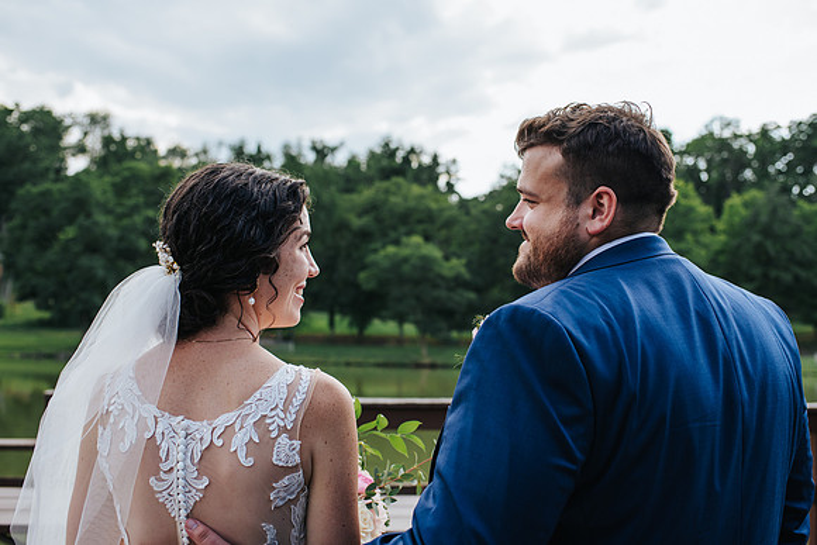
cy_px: 273
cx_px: 426
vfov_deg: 35.2
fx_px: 859
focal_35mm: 38
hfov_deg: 50.8
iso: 160
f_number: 3.2
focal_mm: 35
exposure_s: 1/800
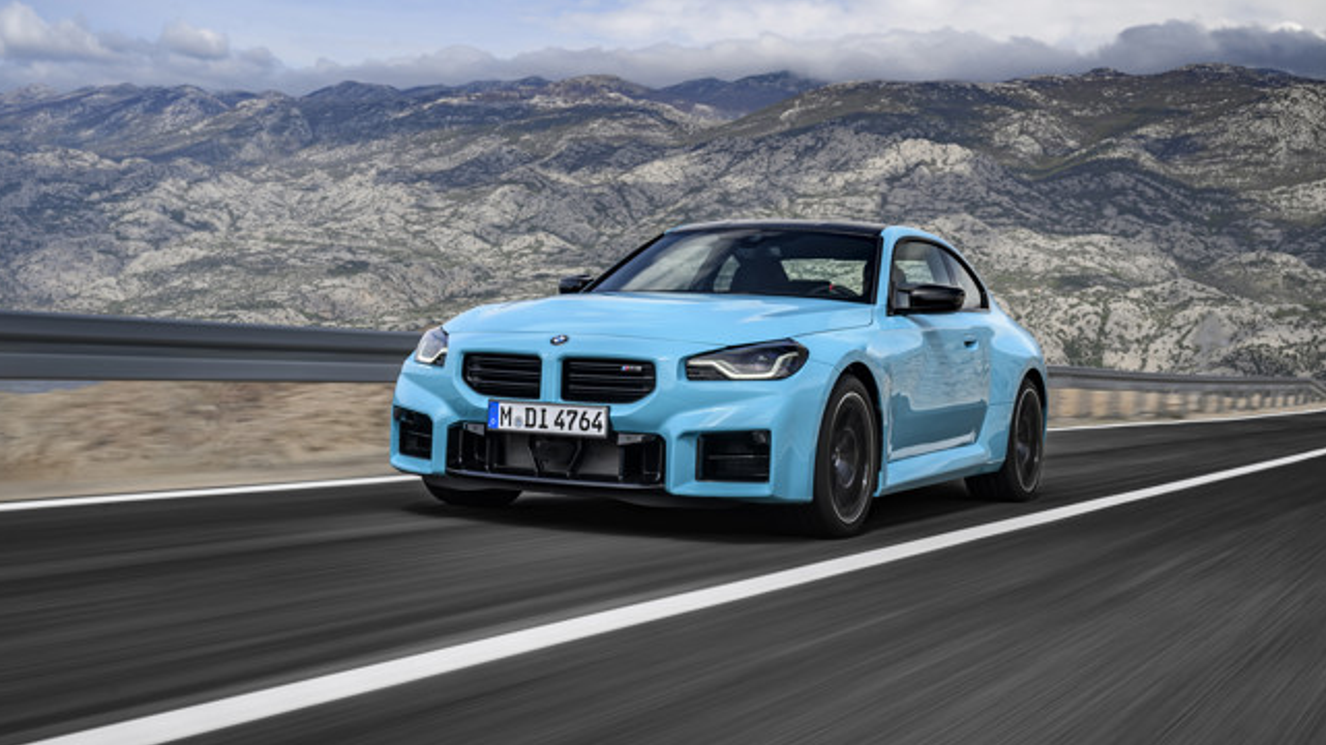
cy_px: 382
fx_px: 1792
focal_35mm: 51
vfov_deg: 23.5
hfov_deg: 40.6
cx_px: 660
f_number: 10
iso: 32
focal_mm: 48
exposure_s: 1/13
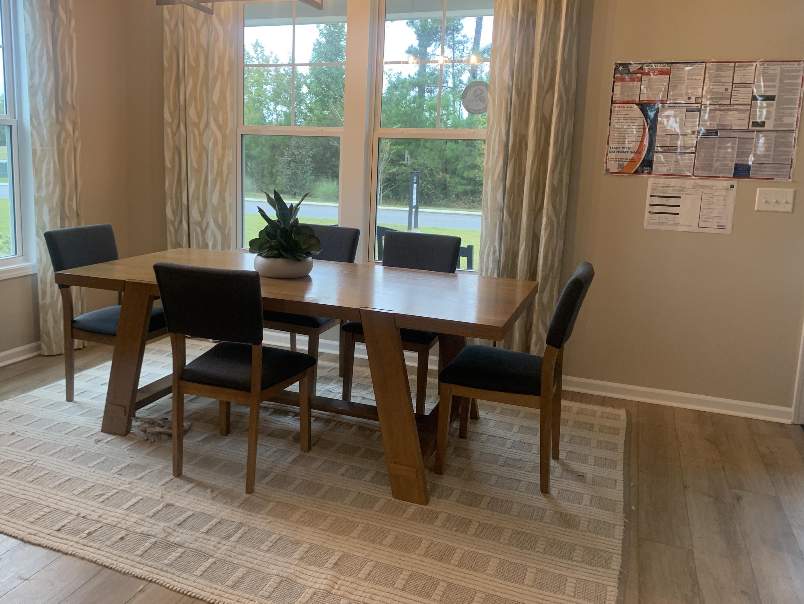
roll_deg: -1.8
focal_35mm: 29
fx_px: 674
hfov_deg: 61.5
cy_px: 268
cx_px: 359
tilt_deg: -9.1
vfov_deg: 48.1
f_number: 1.8
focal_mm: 4.25
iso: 100
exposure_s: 1/60
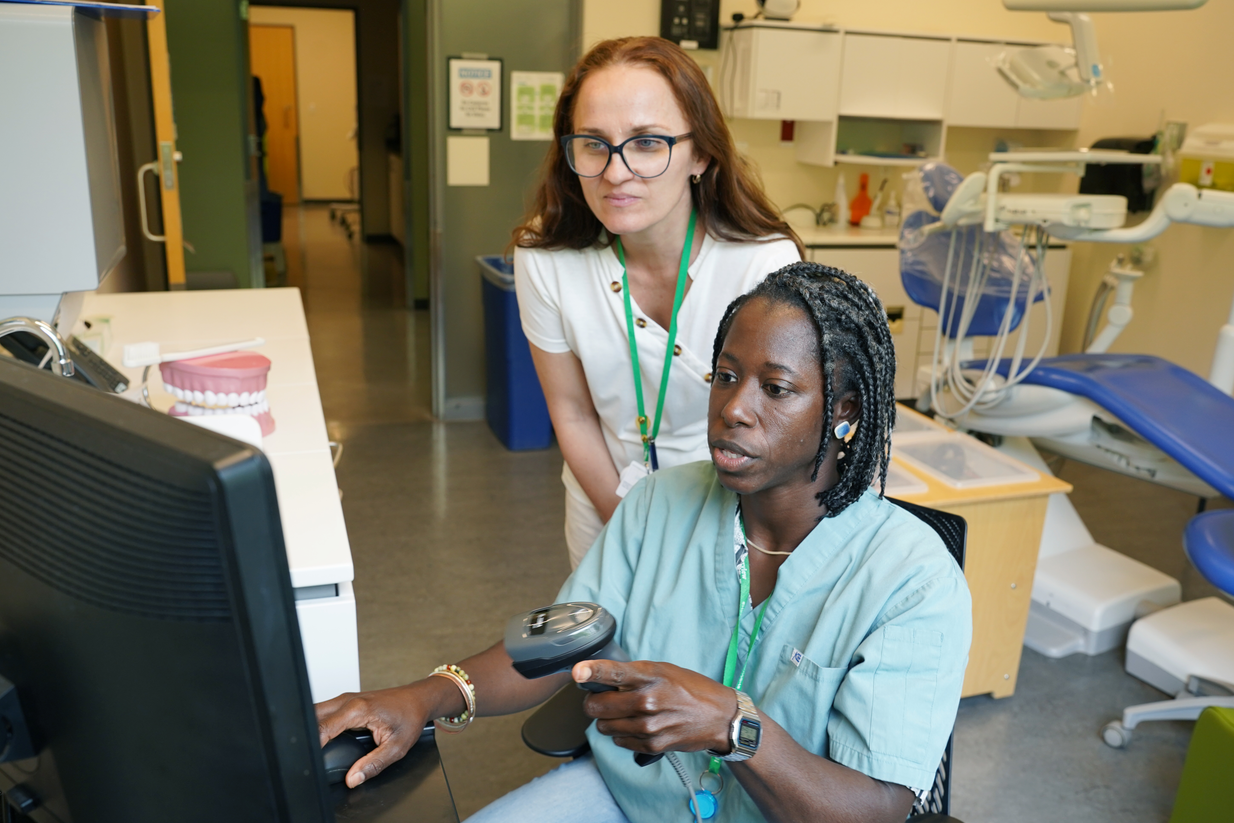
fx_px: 1028
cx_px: 624
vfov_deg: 43.6
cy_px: 425
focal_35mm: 30
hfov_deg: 61.9
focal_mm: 29
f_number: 5.6
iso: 800
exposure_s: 1/125
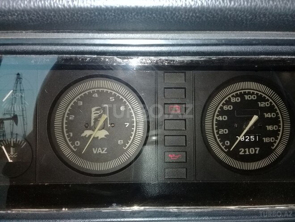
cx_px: 148
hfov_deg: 58.4
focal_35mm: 31
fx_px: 264
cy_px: 111
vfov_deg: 45.4
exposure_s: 1/33
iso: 160
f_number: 2.2
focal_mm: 3.3
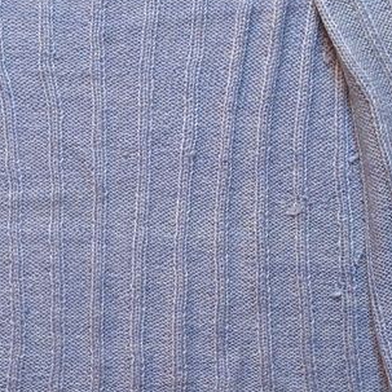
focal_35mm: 102
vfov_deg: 17.0
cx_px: 63
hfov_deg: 16.9
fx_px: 1307
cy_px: 259
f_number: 2.4
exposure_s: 1/24
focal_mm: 4.28
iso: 50
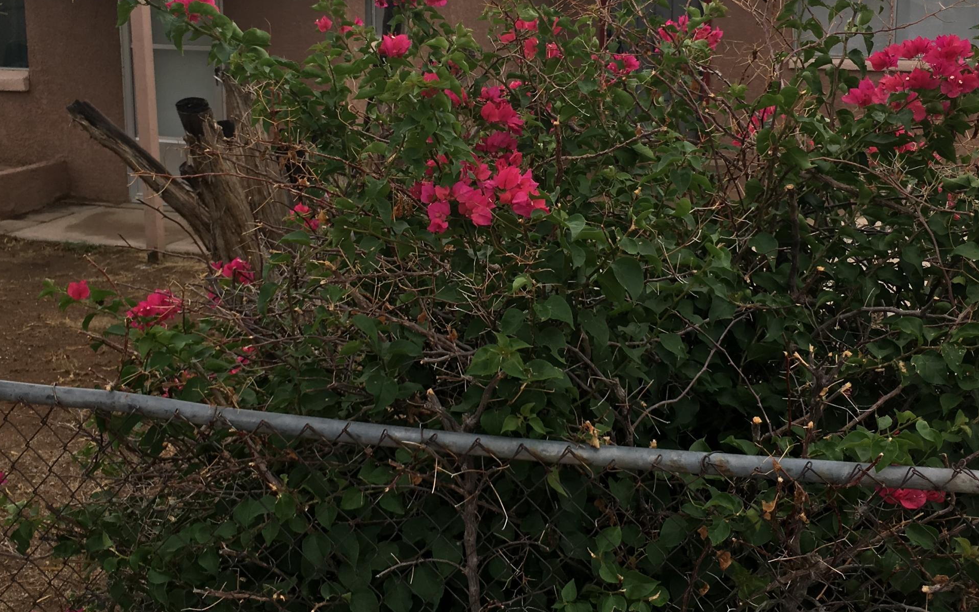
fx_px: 1281
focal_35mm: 48
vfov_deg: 26.8
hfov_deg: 41.8
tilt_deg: -10.4
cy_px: 216
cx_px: 492
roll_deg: +0.3
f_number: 2.2
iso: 25
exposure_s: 1/455
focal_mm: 4.15
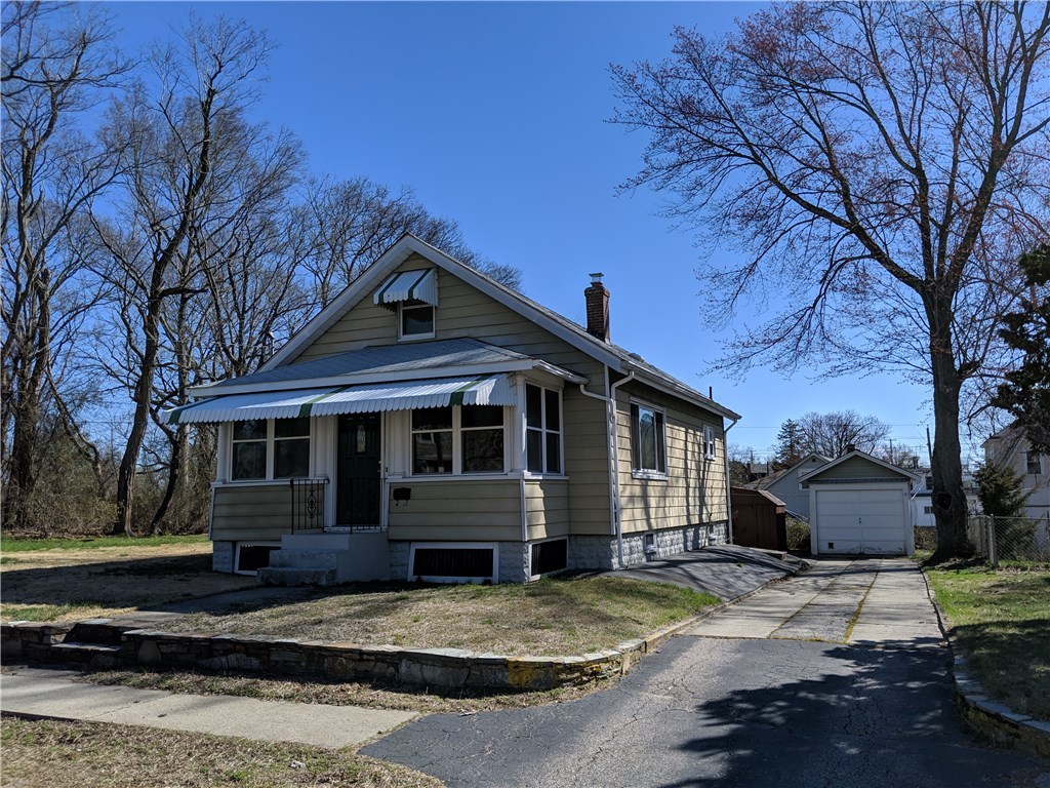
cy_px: 394
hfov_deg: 65.3
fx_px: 819
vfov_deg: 51.4
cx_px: 525
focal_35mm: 27
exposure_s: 1/3356
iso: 54
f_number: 1.8
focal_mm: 4.44
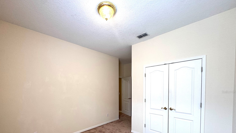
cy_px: 92
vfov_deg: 64.8
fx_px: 100
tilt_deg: -2.7
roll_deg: +0.1
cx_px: 113
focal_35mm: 16
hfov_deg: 99.3
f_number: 2.2
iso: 100
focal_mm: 2.22
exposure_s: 1/99
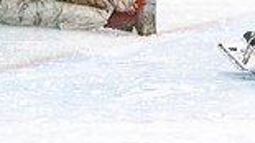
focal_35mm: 796
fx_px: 5379
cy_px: -136
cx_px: 443
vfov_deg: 1.5
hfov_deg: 2.7
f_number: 2.8
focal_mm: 187
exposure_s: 1/1250
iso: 3200
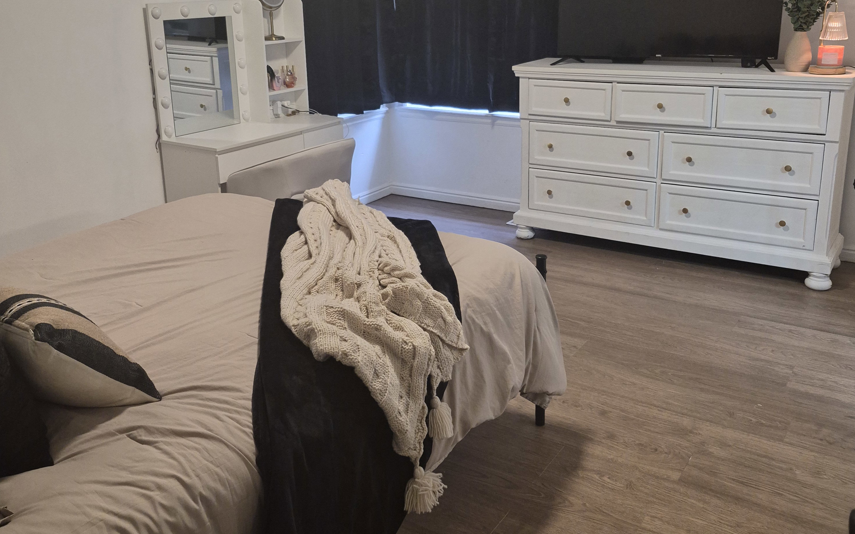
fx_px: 769
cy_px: 198
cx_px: 433
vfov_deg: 38.1
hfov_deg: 58.1
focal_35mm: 33
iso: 640
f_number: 1.8
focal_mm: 5.4
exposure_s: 1/120
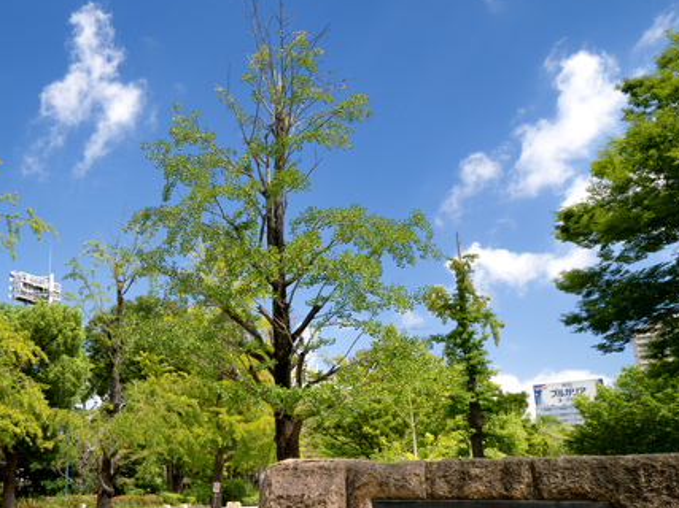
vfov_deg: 42.4
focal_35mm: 33
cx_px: 191
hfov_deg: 53.5
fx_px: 647
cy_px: 333
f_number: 8
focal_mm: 11
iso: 200
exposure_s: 1/200
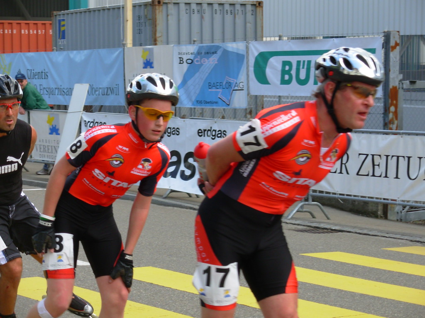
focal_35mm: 96
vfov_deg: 15.4
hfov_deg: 20.4
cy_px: 159
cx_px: 212
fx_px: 1179
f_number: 3.9
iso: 50
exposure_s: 1/352
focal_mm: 15.9
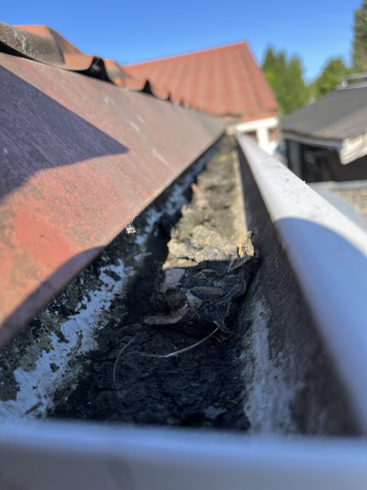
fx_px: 368
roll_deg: +9.3
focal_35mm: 26
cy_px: 245
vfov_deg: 67.3
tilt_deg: -16.9
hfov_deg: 53.1
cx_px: 184
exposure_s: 1/1355
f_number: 1.6
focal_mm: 5.1
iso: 50
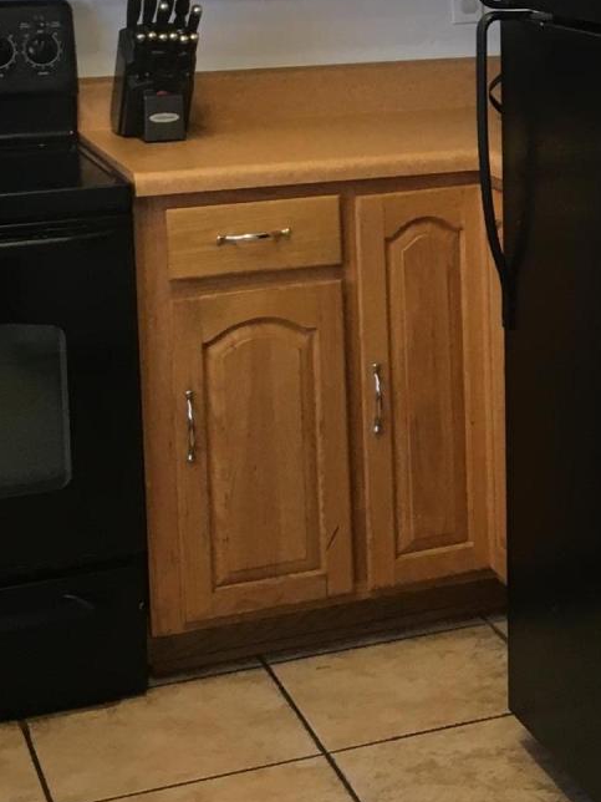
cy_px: 81
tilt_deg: -5.0
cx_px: 771
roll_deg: +1.1
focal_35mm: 90
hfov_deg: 15.6
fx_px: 2083
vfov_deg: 21.3
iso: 64
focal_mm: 4.15
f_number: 2.2
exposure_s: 1/30
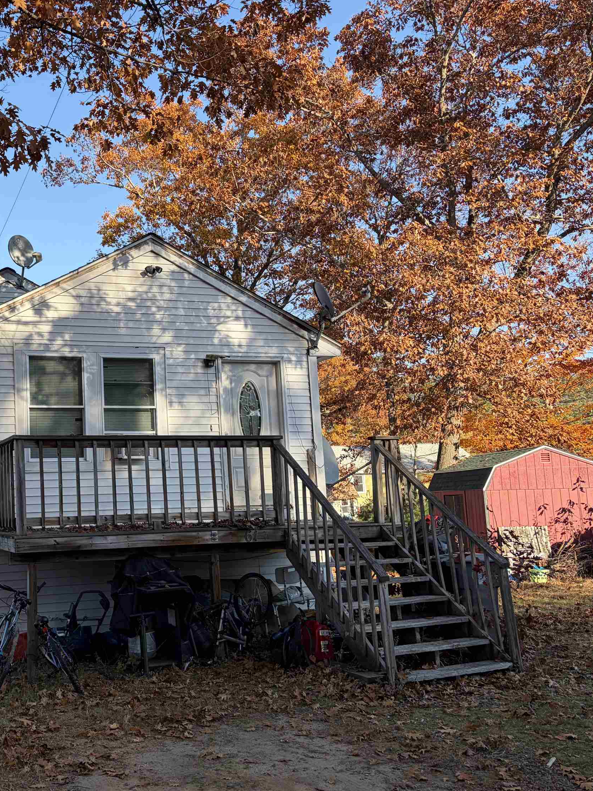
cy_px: 400
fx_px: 822
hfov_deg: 37.7
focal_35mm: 36
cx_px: 90
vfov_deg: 51.4
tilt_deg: +9.9
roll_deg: +2.9
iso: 50
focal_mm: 5.96
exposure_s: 1/884
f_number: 1.6
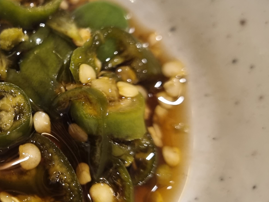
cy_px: 116
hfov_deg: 33.1
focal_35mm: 55
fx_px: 427
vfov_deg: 26.5
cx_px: 26
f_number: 1.8
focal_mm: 5.4
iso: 500
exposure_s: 1/40
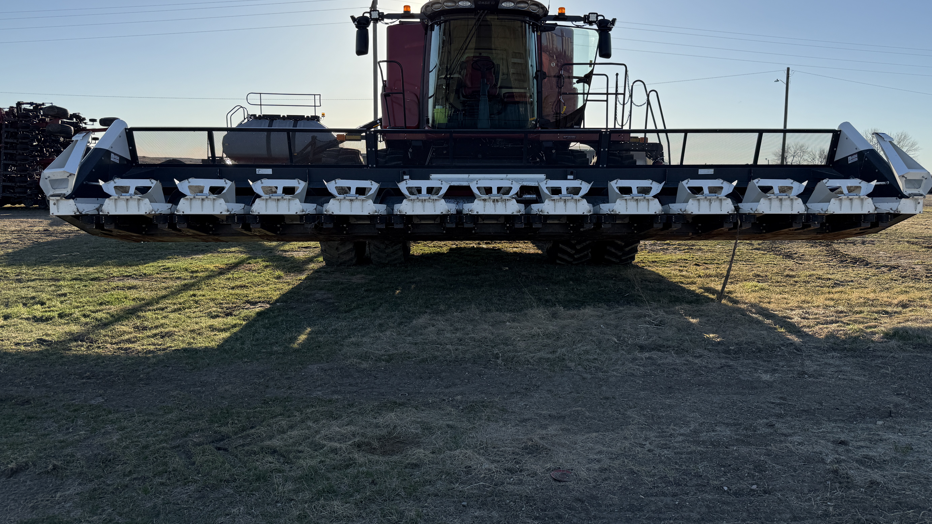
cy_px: 226
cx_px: 473
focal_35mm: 27
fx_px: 667
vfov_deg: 42.8
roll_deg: -0.7
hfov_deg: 69.9
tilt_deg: -3.1
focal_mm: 6.76
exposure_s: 1/4405
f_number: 1.78
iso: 80
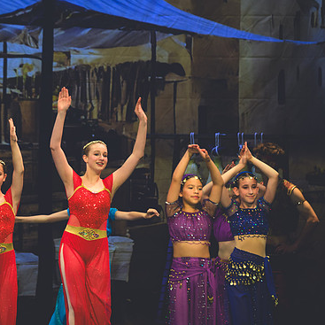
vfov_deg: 4.3
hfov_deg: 4.3
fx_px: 4281
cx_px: 111
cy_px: 164
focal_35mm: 403
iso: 1000
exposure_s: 1/500
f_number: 2.8
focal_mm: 200
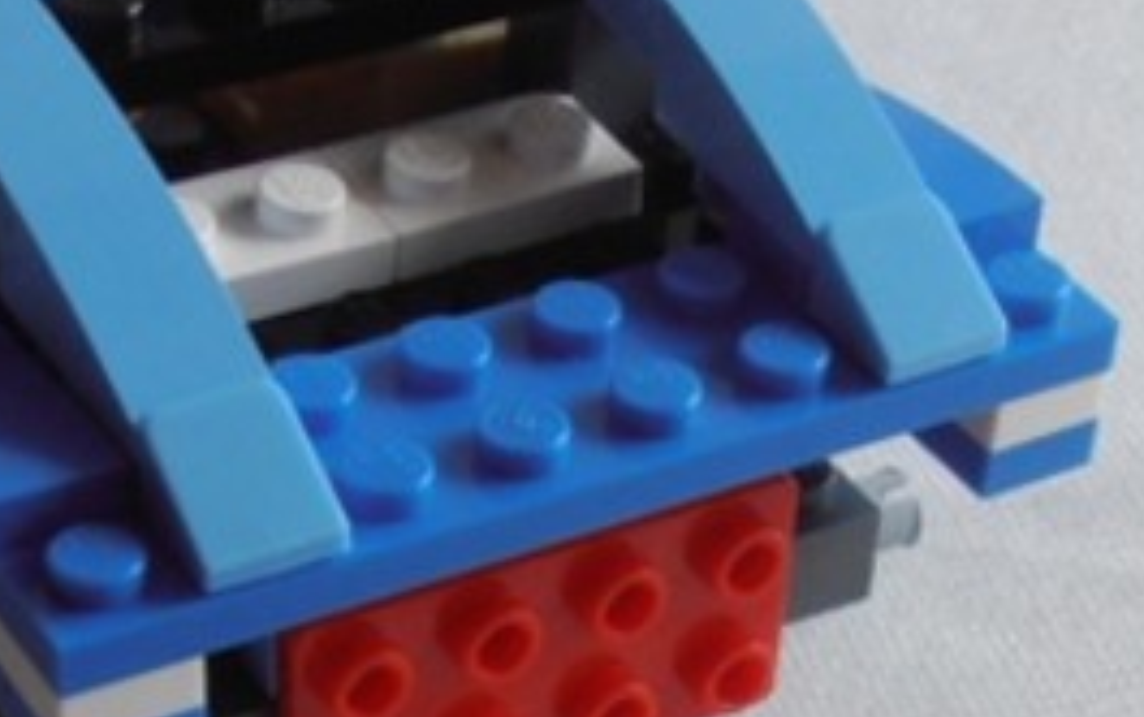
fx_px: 4149
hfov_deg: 15.7
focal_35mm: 133
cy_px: 1155
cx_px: 652
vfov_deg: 9.5
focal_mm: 6.61
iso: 80
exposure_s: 1/125
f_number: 3.9
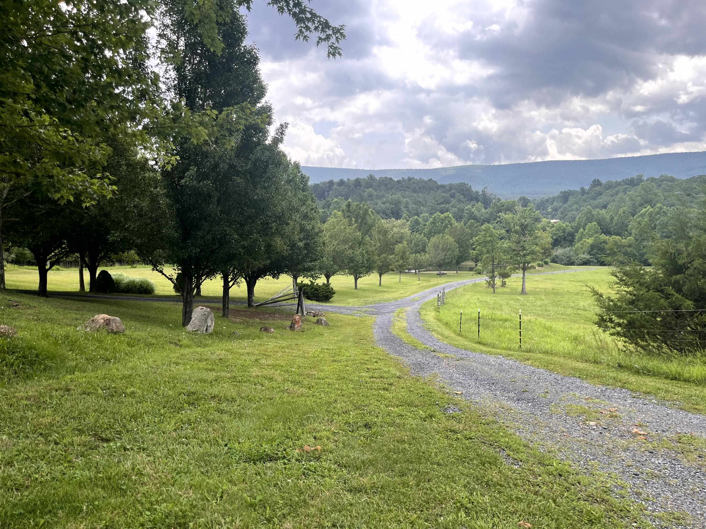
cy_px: 264
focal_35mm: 26
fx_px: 530
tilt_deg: -4.3
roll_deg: +0.0
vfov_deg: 53.1
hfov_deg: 67.3
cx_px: 353
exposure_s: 1/1536
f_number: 1.6
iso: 50
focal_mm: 5.1
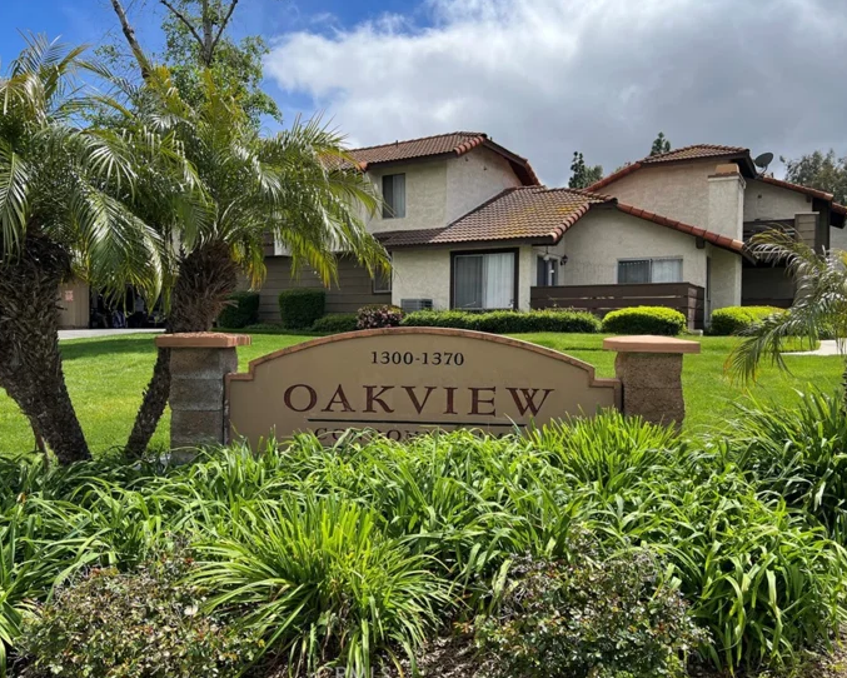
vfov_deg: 51.6
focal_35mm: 28
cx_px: 410
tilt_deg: -0.8
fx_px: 702
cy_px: 338
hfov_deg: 62.2
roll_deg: +0.0
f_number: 1.5
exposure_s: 1/2915
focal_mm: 5.7
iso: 50
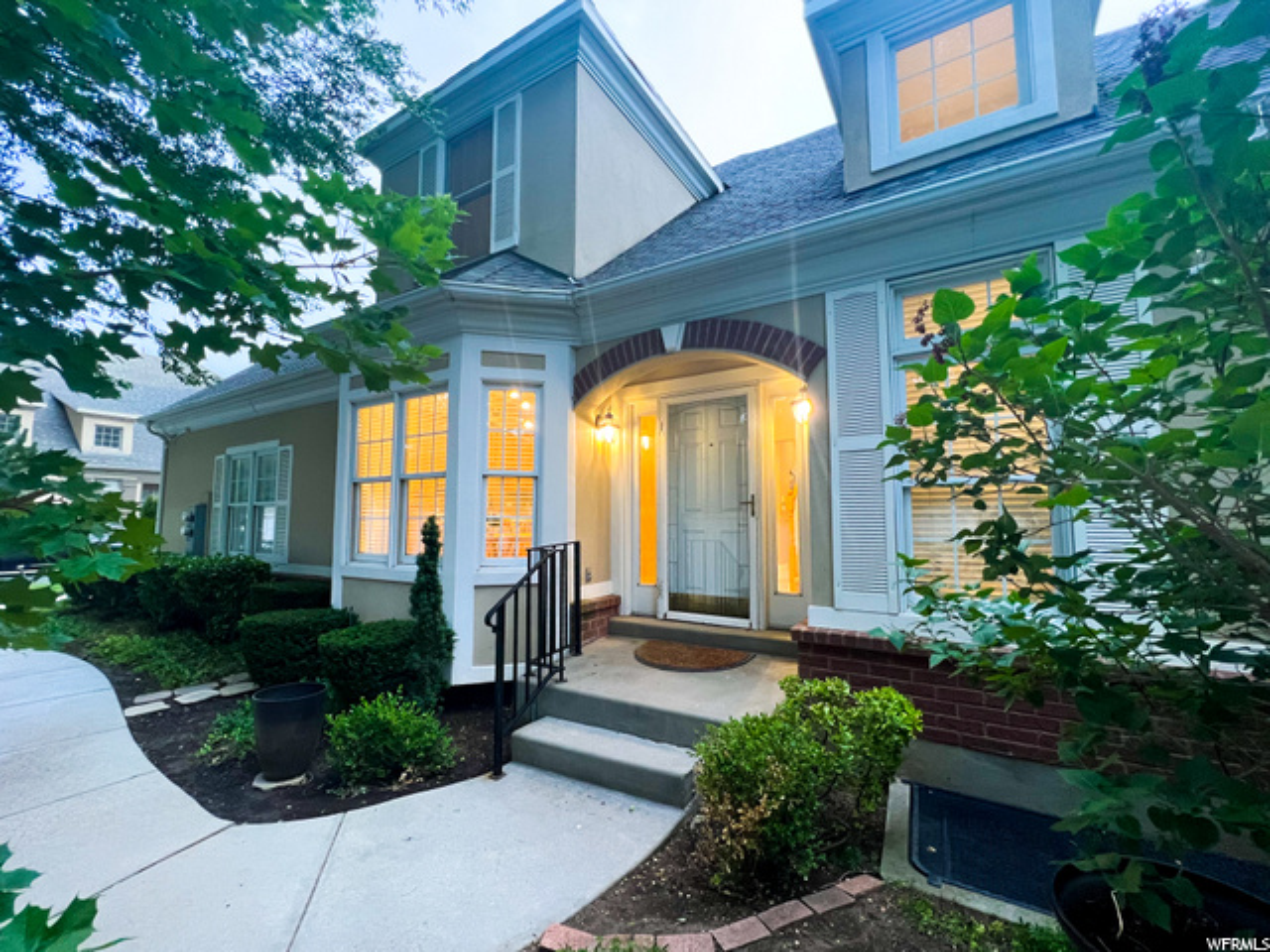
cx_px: 635
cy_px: 476
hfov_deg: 106.2
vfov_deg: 89.9
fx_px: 477
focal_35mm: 13
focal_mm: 1.57
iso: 320
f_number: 1.8
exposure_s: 1/60
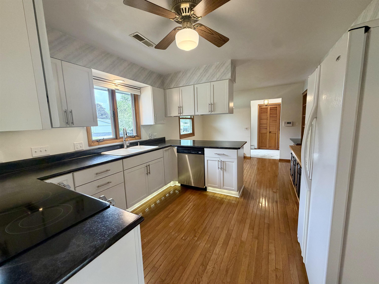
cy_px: 142
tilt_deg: -7.3
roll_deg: +2.1
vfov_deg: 85.7
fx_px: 153
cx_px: 190
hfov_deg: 102.1
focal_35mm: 14
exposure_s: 1/60
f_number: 2.2
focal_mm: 2.22
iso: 160
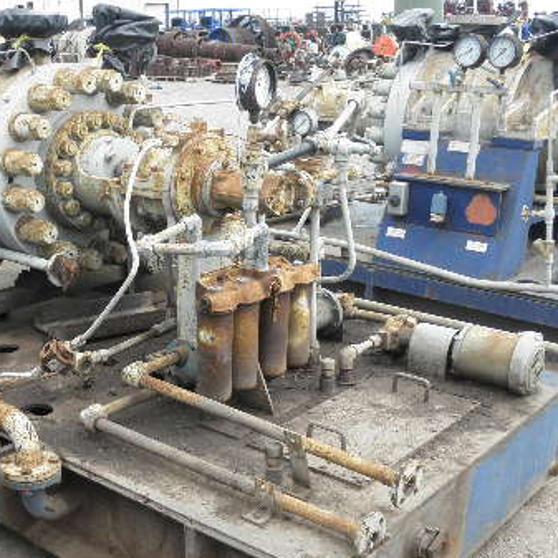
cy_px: 339
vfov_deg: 35.9
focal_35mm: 47
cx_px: 162
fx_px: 857
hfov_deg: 35.5
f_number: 3
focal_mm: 5
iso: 64
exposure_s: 1/320
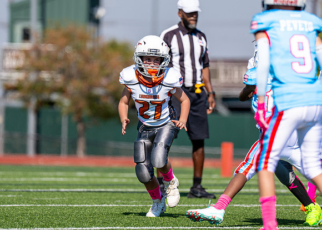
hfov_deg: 5.3
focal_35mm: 383
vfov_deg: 3.8
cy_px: 117
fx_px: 3500
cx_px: 142
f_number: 2.8
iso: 100
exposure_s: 1/2500
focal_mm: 200
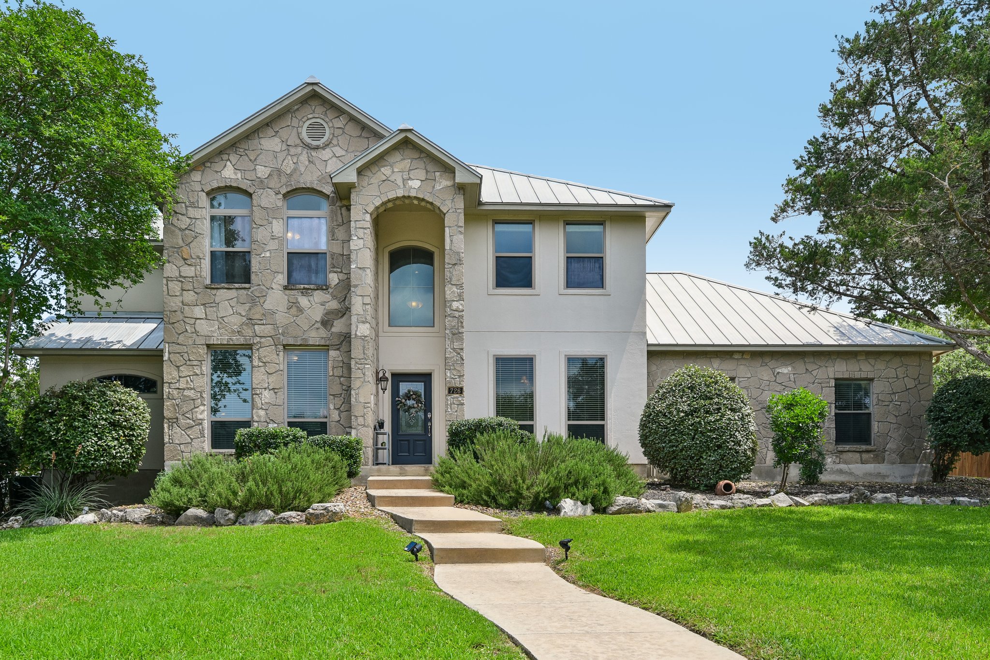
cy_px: 330
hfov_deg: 69.4
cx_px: 495
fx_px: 715
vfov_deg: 49.5
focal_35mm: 26
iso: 400
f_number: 8
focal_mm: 26
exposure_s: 1/500
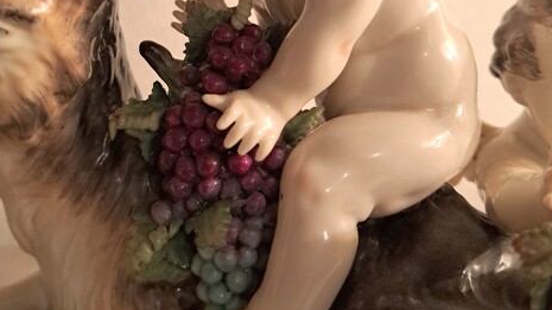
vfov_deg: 31.5
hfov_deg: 55.3
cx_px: 277
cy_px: 40
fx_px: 527
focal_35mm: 36
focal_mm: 5.23
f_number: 1.8
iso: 100
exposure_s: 1/50
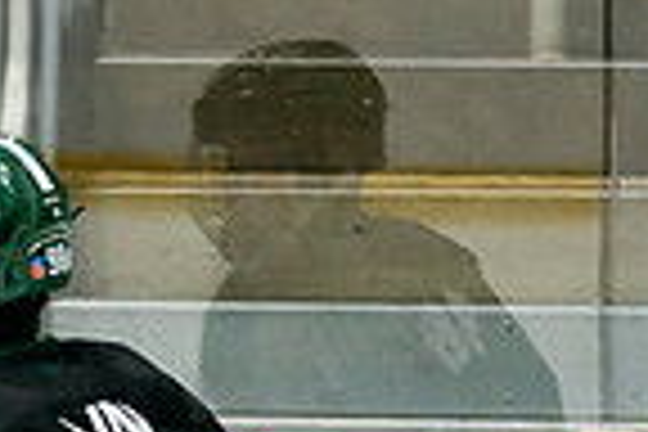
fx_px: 24460
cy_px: 942
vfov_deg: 1.0
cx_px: 290
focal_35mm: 1359
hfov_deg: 1.5
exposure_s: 1/640
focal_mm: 182
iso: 640
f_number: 3.2
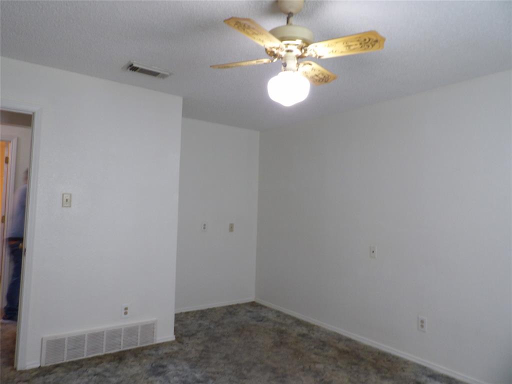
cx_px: 256
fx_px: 355
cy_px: 192
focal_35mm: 24
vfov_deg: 56.8
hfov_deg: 71.6
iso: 231
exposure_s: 1/17
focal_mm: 4.3
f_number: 3.2
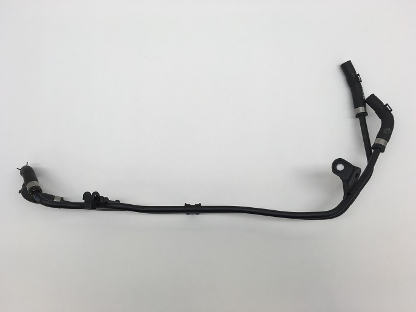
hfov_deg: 61.6
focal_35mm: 29
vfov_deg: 48.3
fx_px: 349
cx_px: 208
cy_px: 156
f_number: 2.2
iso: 40
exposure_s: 1/120
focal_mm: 4.15
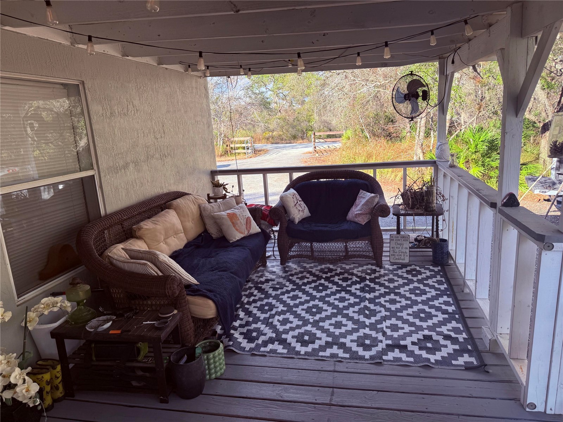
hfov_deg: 71.6
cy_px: 211
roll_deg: +4.8
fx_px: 390
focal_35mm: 24
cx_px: 282
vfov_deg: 56.8
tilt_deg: -13.4
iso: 80
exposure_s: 1/695
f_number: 1.78
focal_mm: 6.76
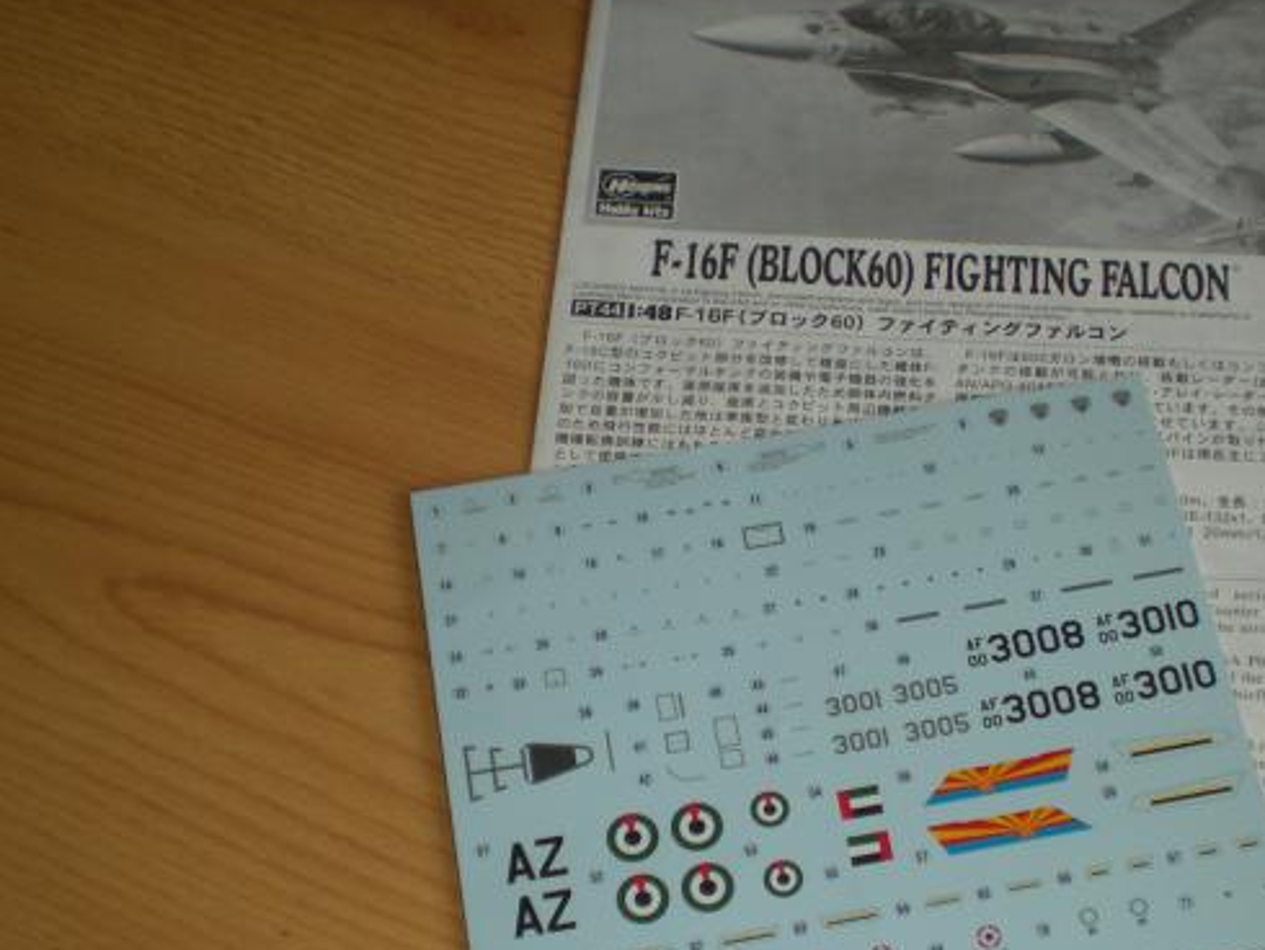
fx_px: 2267
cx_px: 824
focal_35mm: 62
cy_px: 620
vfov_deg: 23.6
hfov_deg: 31.0
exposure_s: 1/60.7
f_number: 3.1
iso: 64
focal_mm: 6.3
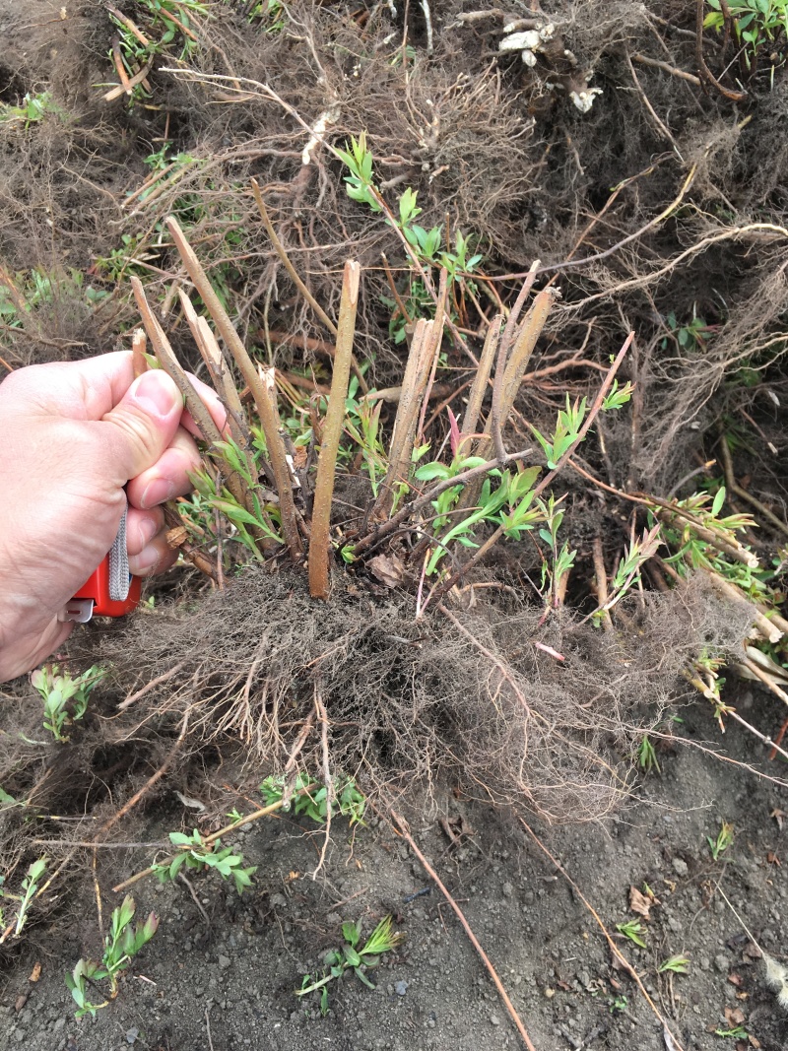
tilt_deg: -62.1
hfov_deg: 48.2
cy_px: 526
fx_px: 880
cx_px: 394
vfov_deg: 61.7
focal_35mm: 29
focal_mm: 4.15
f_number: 2.2
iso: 25
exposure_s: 1/323
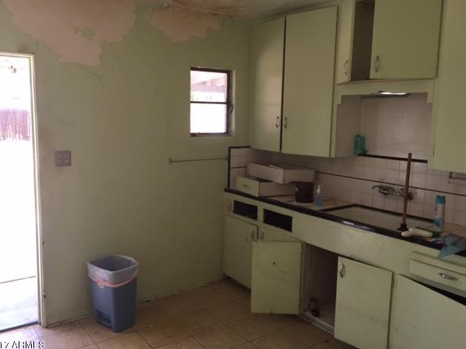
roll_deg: -2.5
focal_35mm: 31
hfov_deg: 58.4
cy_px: 174
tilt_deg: -10.3
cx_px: 233
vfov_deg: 45.4
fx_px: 417
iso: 32
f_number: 2.2
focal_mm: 4.15
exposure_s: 1/60
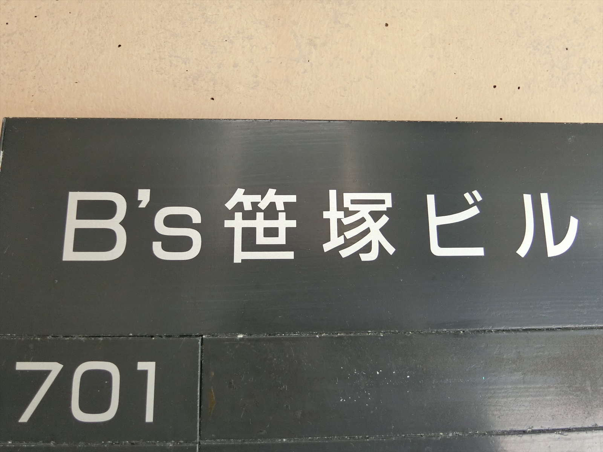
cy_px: 226
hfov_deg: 71.6
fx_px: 418
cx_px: 302
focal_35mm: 24
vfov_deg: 56.8
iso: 400
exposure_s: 1/80
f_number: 3
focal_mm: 5.13
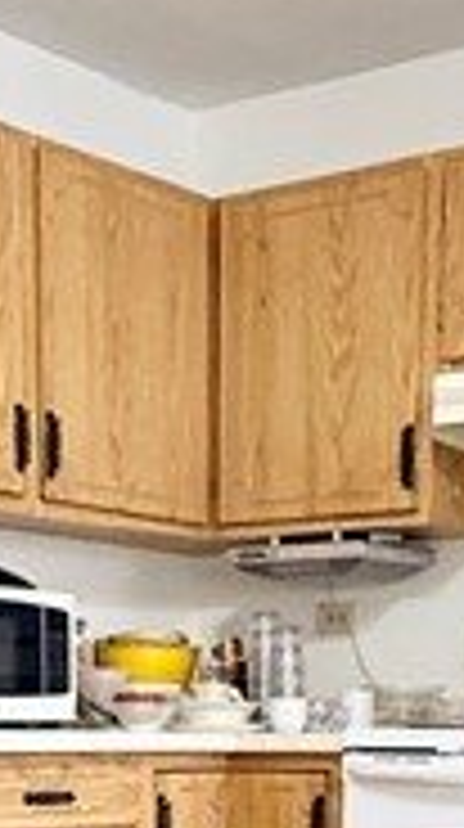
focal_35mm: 85
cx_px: 311
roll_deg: -0.2
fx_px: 1866
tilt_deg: -10.9
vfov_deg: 22.1
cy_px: 1120
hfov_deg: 14.1
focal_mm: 2.22
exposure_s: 1/60
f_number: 2.2
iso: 320
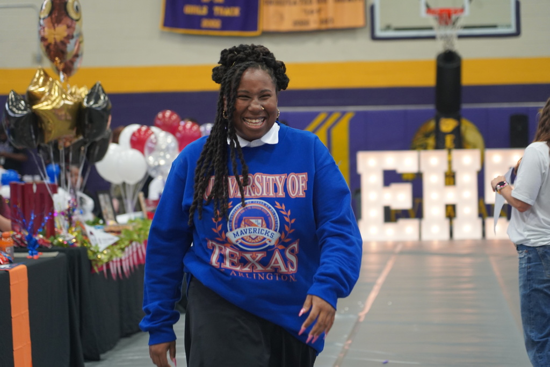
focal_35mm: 105
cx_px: 275
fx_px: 1604
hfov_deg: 19.5
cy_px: 184
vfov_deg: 13.0
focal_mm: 105
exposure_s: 1/160
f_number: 4
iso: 3200
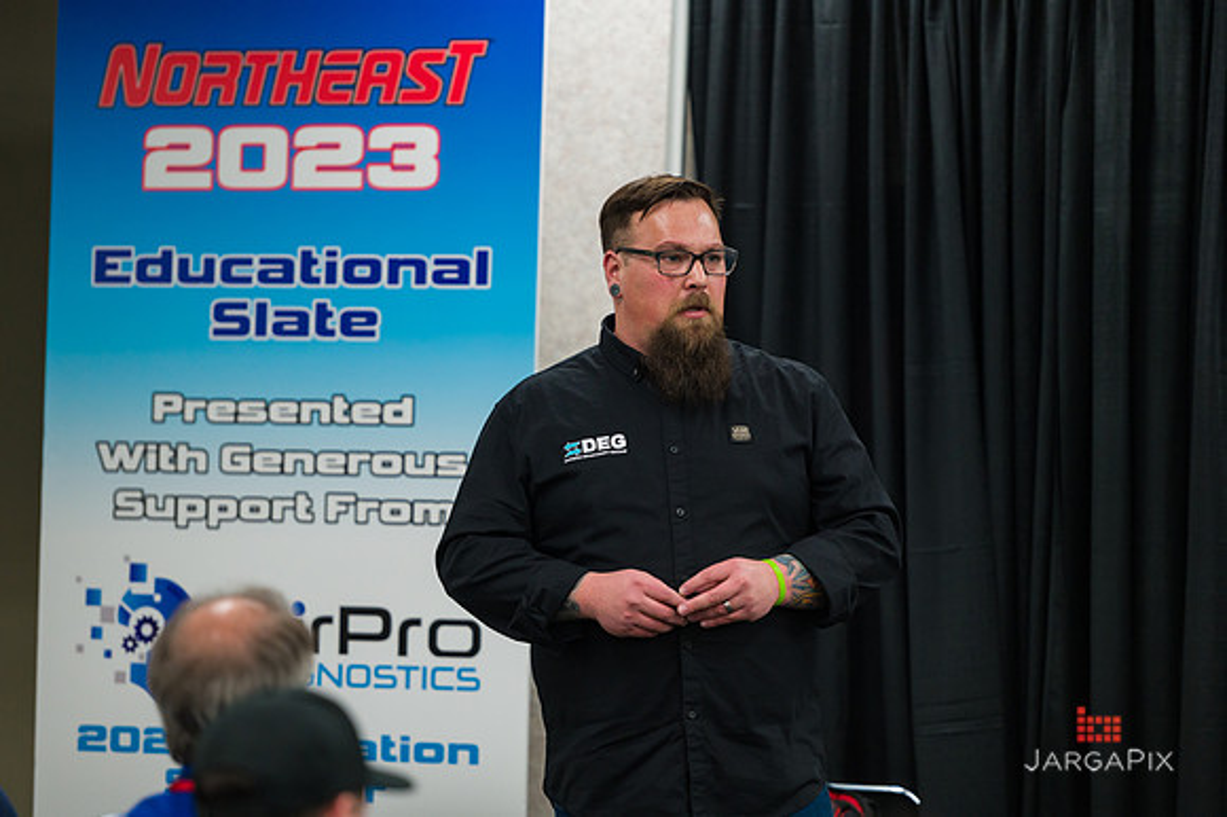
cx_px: 614
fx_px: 6302
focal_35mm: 185
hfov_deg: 11.1
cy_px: 408
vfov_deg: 7.4
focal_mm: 185
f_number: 3.2
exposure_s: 1/500
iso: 1600
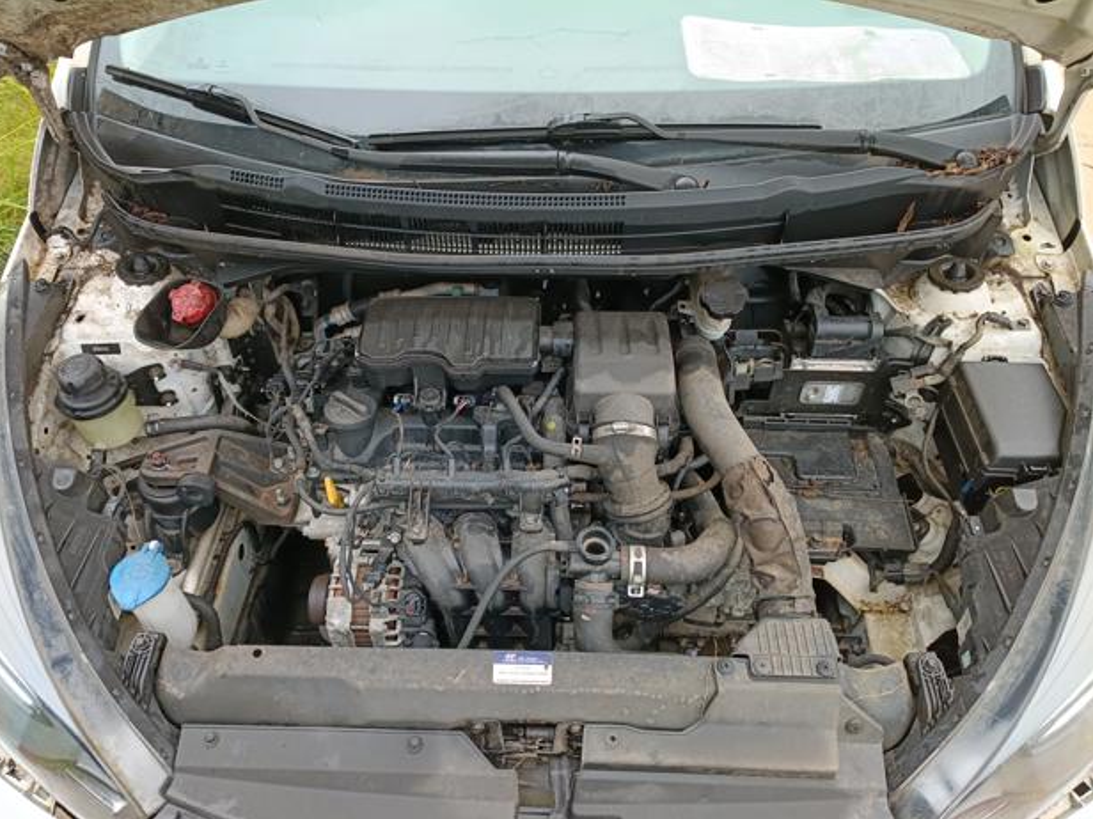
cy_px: 424
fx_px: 853
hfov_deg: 65.3
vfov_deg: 51.3
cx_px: 527
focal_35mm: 27
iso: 449
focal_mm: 4.81
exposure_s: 1/120
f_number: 1.8
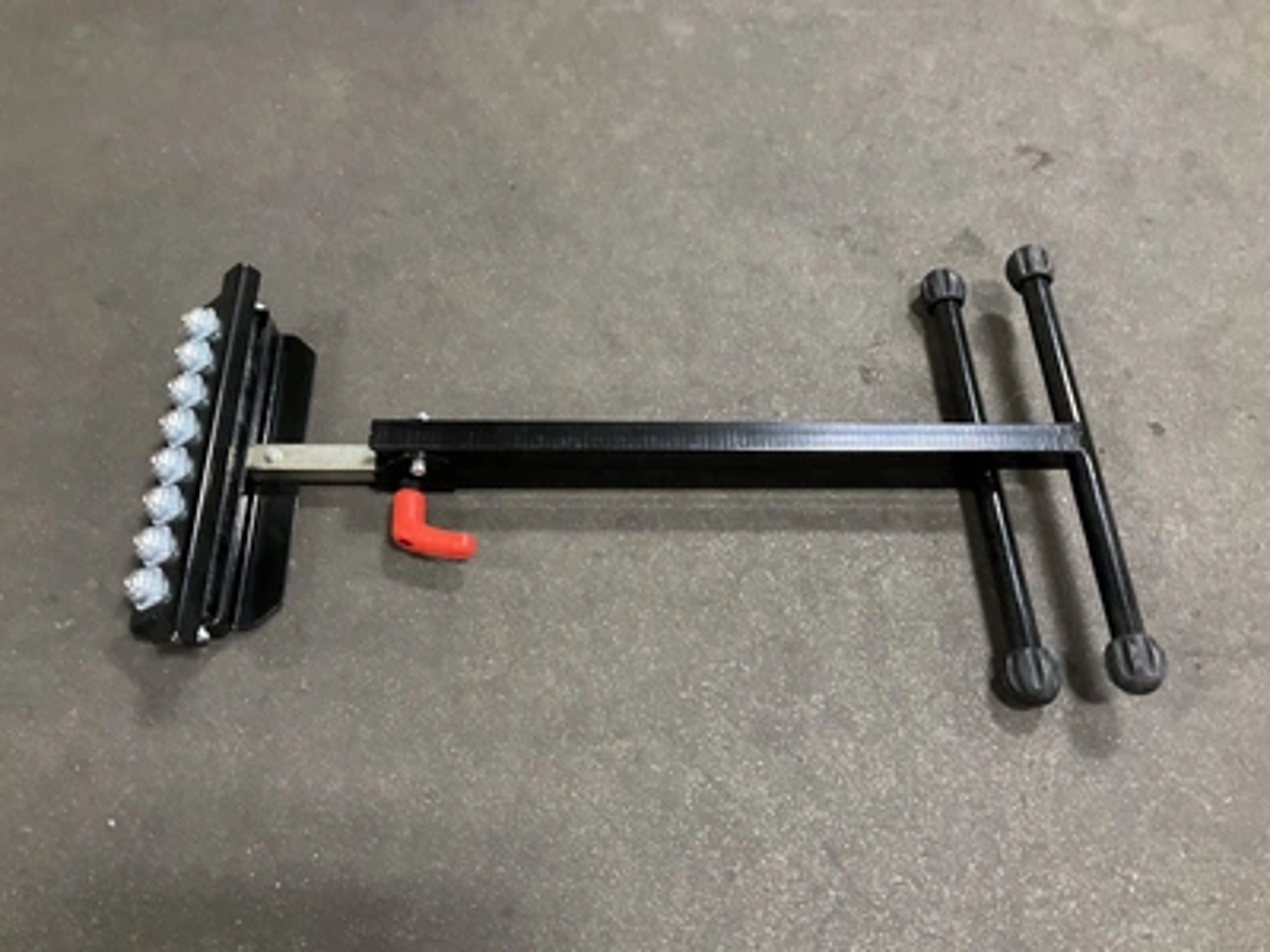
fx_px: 1064
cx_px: 635
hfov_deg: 61.7
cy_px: 476
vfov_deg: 48.2
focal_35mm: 29
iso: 320
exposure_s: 1/30
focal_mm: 3
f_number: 1.8
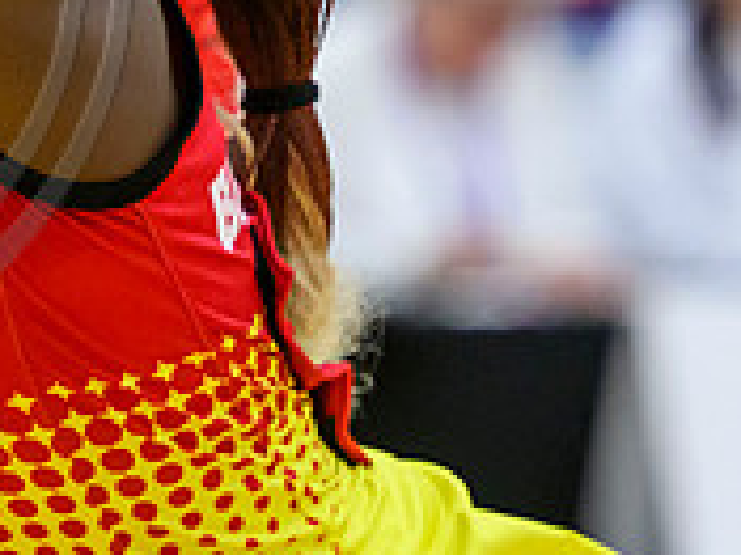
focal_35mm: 865
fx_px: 18504
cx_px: -428
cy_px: 390
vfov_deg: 1.7
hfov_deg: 2.3
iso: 4000
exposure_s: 1/1000
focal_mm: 160
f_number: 3.2
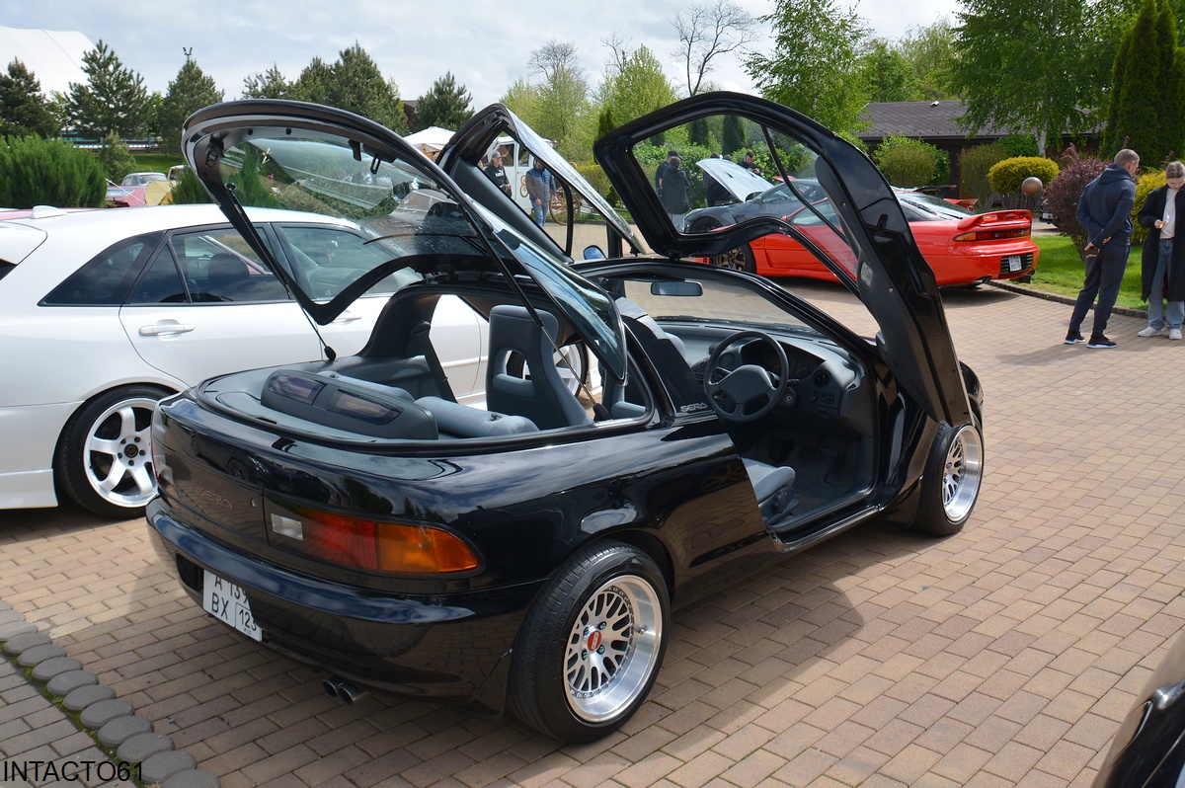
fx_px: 888
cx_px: 592
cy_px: 394
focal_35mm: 27
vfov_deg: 47.9
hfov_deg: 67.4
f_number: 8
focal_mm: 18
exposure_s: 1/250
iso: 100
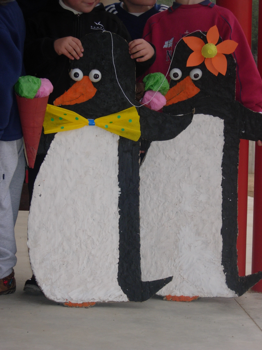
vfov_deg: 23.8
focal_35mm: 82
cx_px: 131
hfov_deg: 18.0
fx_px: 828
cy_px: 175
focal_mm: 17
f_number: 4
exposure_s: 1/287
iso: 79
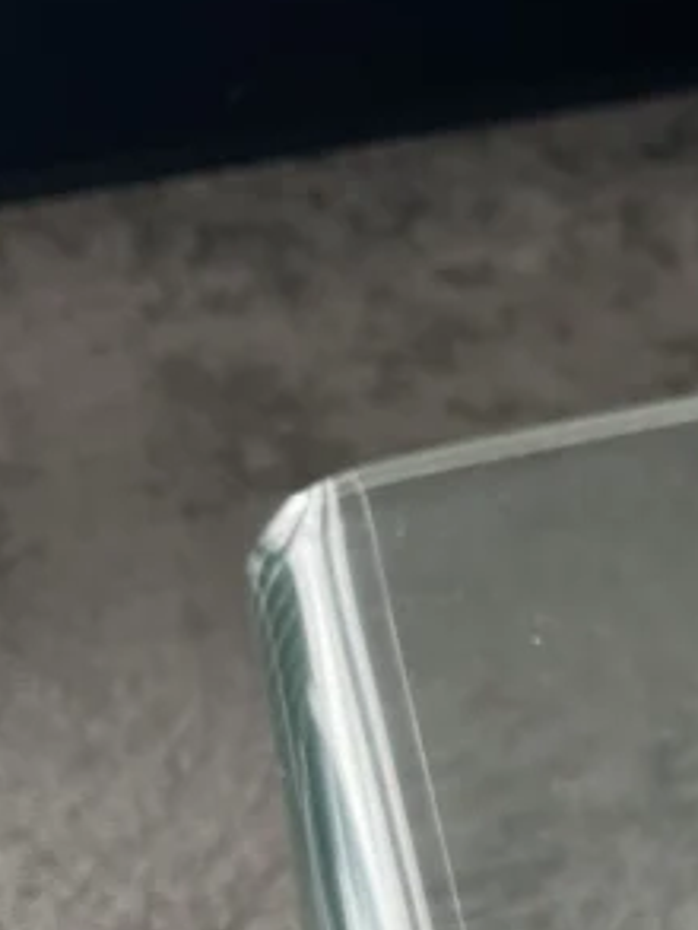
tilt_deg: -43.2
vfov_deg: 15.8
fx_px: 3305
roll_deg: +0.5
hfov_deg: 11.0
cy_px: 816
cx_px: 1374
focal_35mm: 123
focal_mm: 5.1
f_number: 1.6
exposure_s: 1/638
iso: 32
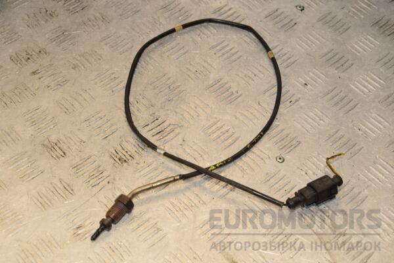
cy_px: 132
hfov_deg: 29.9
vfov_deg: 20.2
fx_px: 739
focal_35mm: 68
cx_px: 197
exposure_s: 1/200
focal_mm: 45
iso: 800
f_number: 9
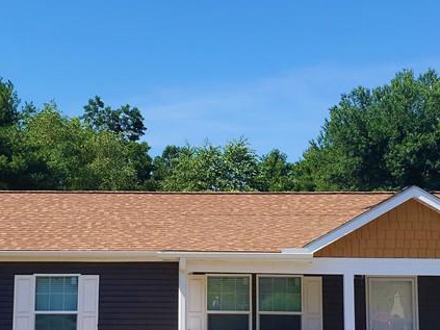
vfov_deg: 23.2
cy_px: 211
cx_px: 187
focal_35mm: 63
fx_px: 801
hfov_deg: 30.7
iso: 50
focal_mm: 4.3
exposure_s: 1/1258
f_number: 2.4
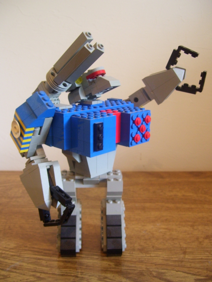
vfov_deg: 50.1
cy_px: 141
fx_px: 302
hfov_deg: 38.7
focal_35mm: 37
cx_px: 106
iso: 160
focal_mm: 6
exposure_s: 1/8
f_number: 2.7
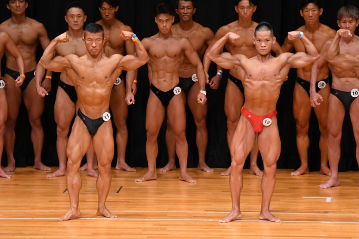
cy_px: 120
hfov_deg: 7.2
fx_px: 2841
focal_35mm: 285
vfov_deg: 4.8
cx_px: 180
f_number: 5.6
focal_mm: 190
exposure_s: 1/400
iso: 4000
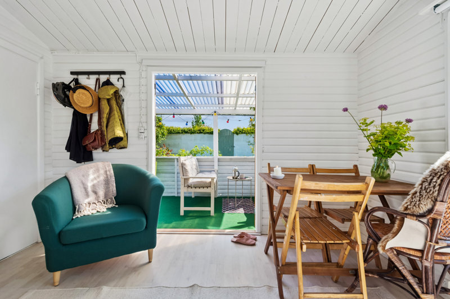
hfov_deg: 96.7
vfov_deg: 73.7
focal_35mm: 16
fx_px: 200
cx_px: 225
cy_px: 150
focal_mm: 16
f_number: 10
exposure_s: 1/80
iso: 200
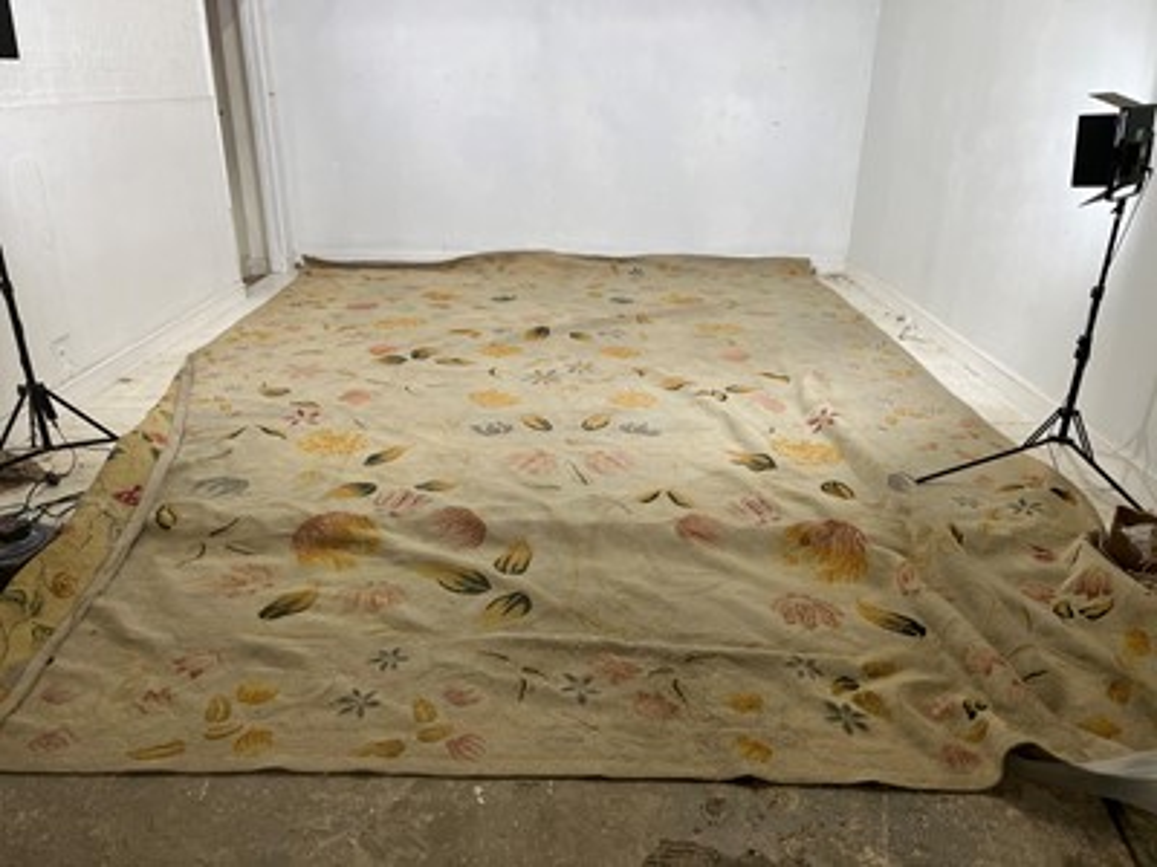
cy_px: 434
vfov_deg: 53.1
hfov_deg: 67.3
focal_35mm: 26
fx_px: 869
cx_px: 578
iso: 80
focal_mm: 5.1
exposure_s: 1/100
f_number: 1.6
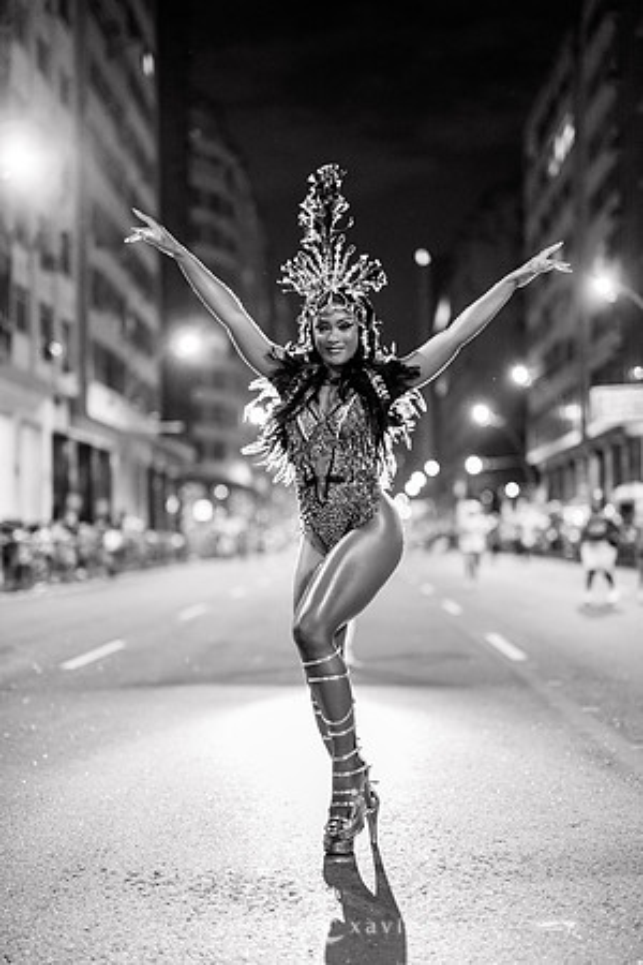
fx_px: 1339
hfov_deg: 27.0
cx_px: 322
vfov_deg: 39.6
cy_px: 482
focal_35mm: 50
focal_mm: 50
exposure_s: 1/320
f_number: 1.2
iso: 2000
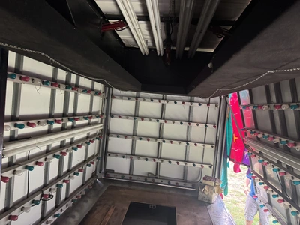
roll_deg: -5.1
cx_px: 150
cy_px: 112
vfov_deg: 56.8
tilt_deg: +4.1
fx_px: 208
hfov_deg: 71.6
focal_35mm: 24
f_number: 1.78
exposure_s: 1/60
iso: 800
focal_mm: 6.76
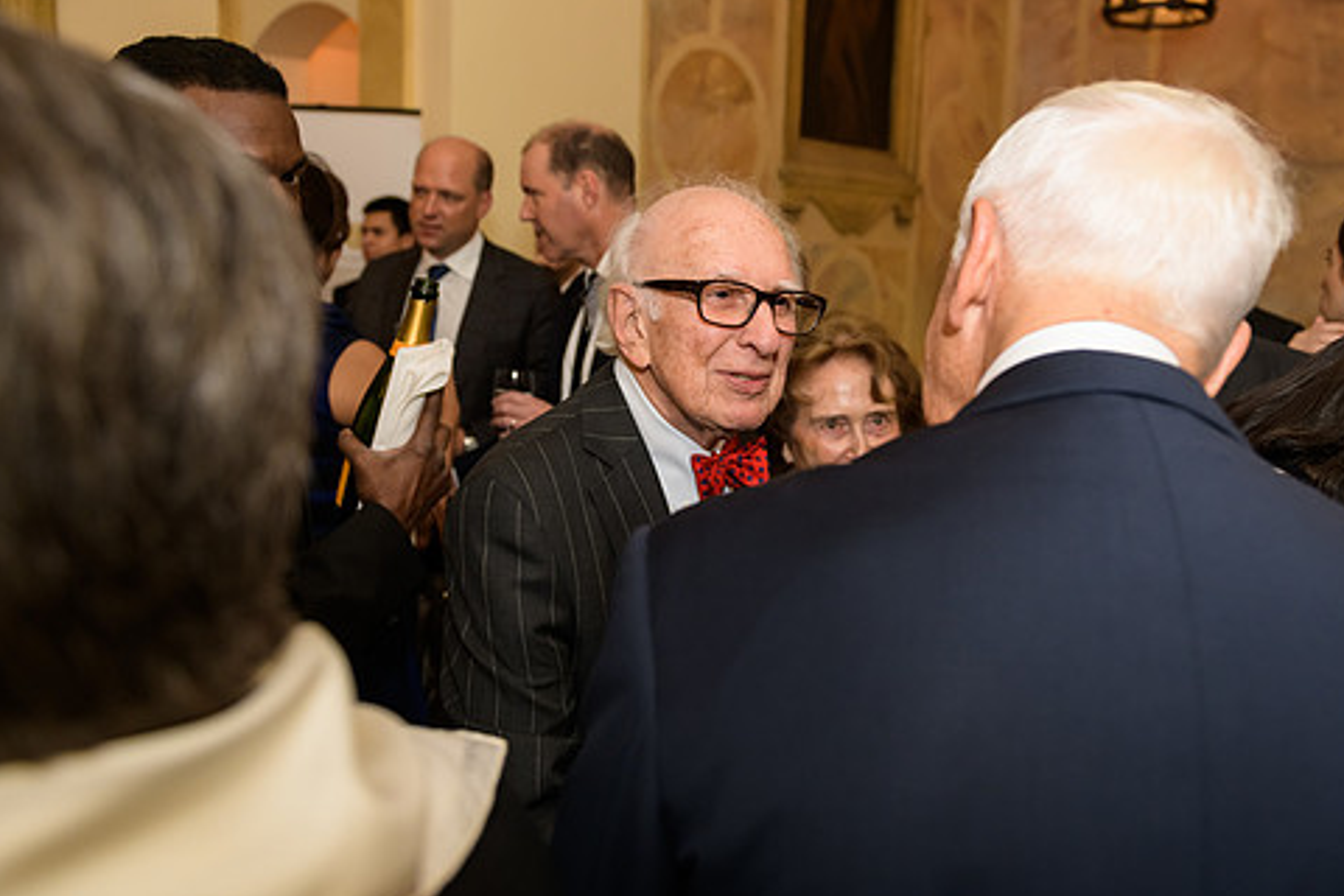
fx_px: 1083
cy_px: 379
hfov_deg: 63.6
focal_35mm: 29
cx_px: 717
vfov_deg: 44.8
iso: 1000
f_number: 3.2
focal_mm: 24
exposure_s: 1/125
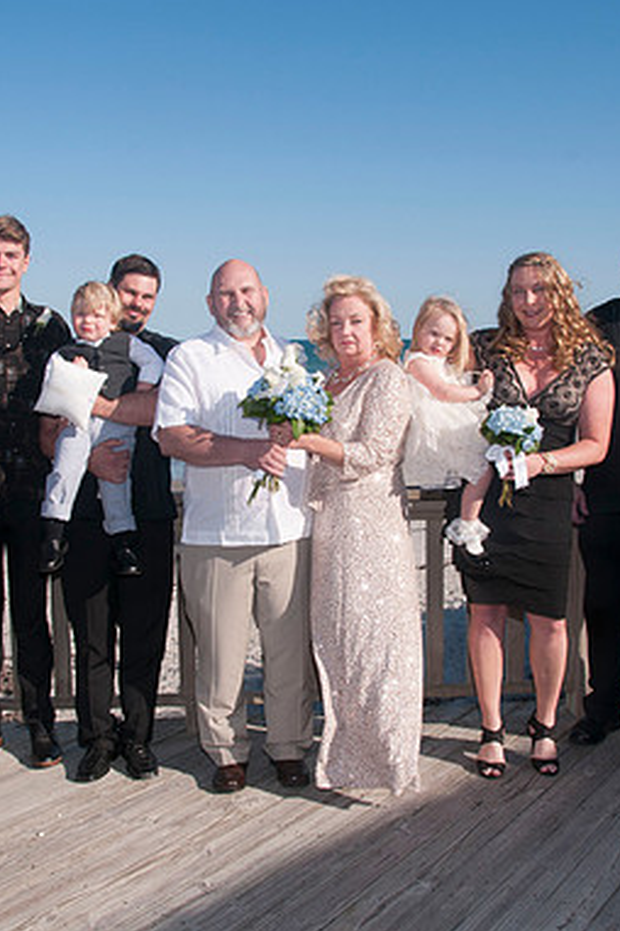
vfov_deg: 47.4
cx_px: 308
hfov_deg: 32.6
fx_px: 1059
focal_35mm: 41
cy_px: 463
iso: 100
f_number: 13
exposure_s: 1/250
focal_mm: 18
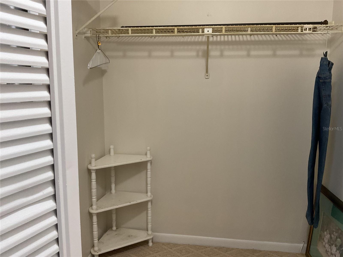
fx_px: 287
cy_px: 128
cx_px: 172
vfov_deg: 48.2
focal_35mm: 29
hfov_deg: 61.7
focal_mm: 3
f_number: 1.8
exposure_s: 1/60
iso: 125
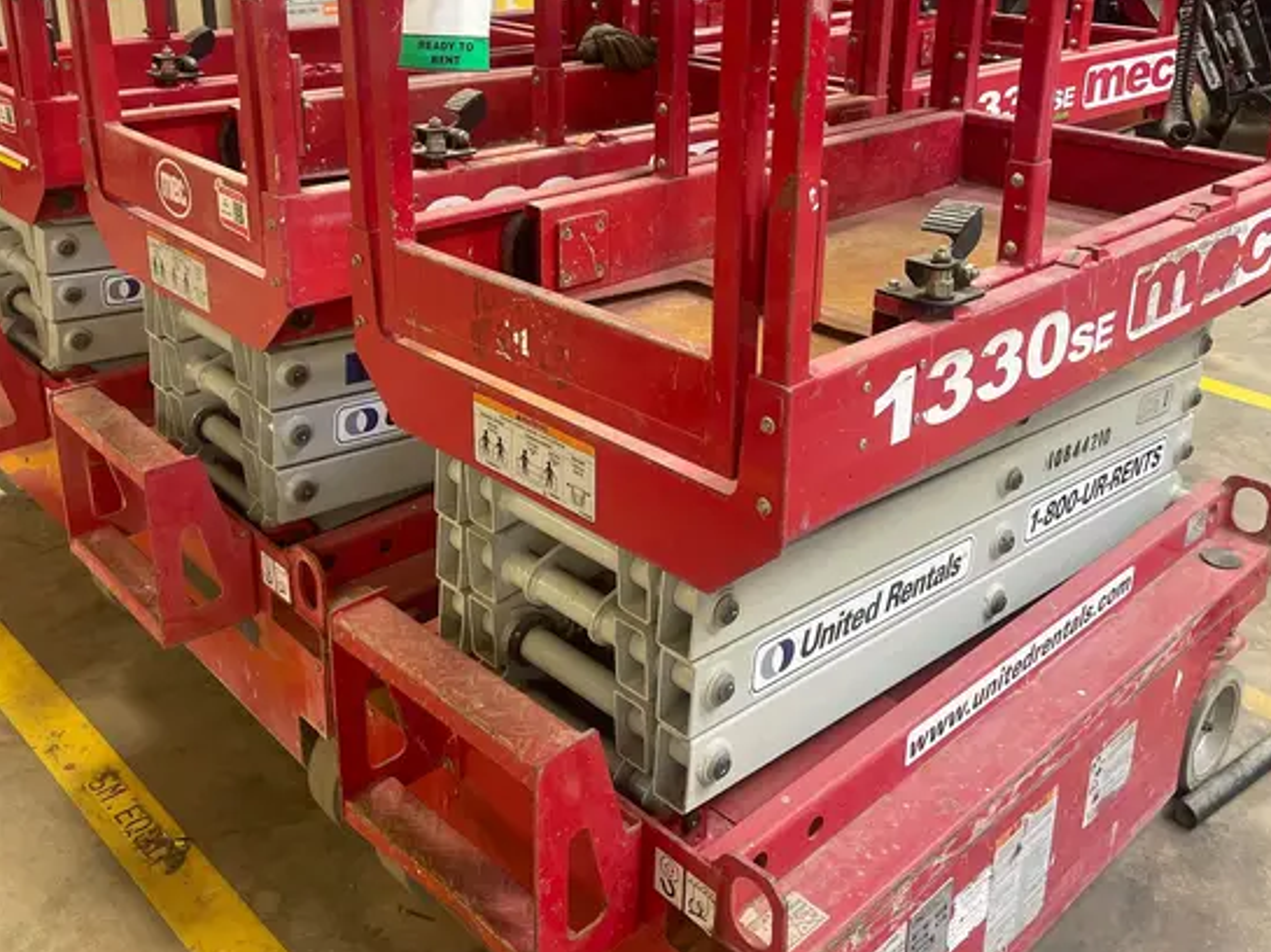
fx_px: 1284
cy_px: 302
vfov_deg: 40.1
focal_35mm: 35
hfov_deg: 52.7
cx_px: 639
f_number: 1.6
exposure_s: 1/60
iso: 200
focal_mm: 4.2
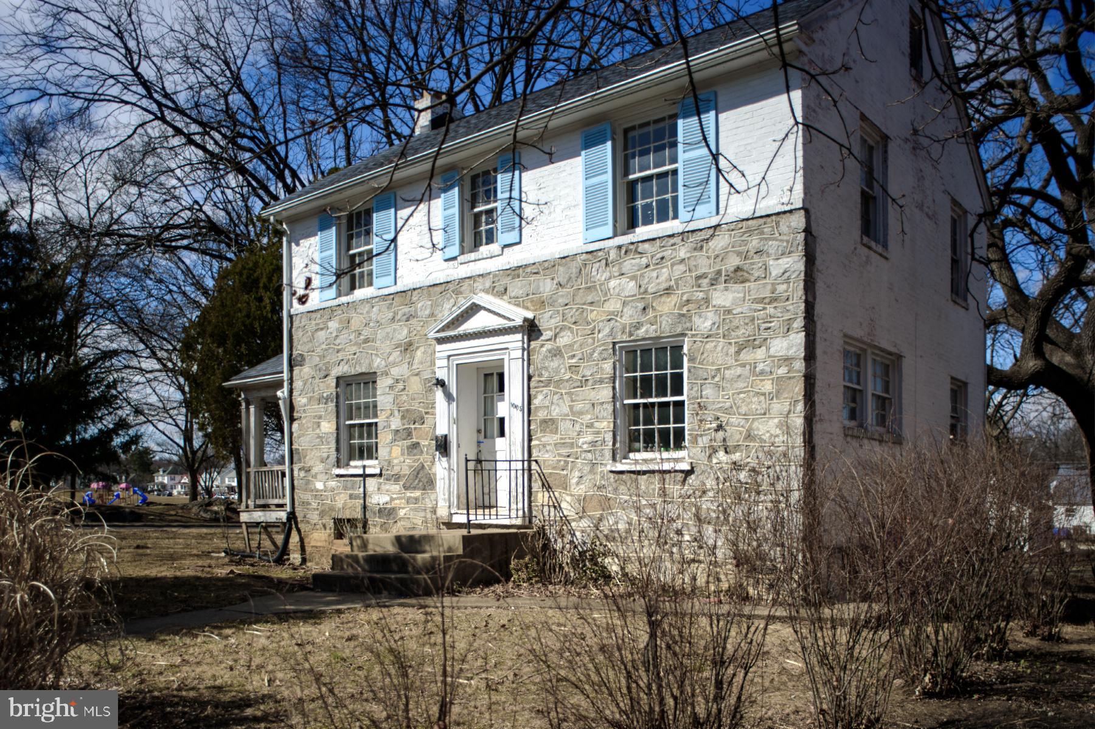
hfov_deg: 54.5
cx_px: 548
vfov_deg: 37.8
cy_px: 364
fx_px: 1064
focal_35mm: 35
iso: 100
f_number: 2
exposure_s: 1/2500
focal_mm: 35
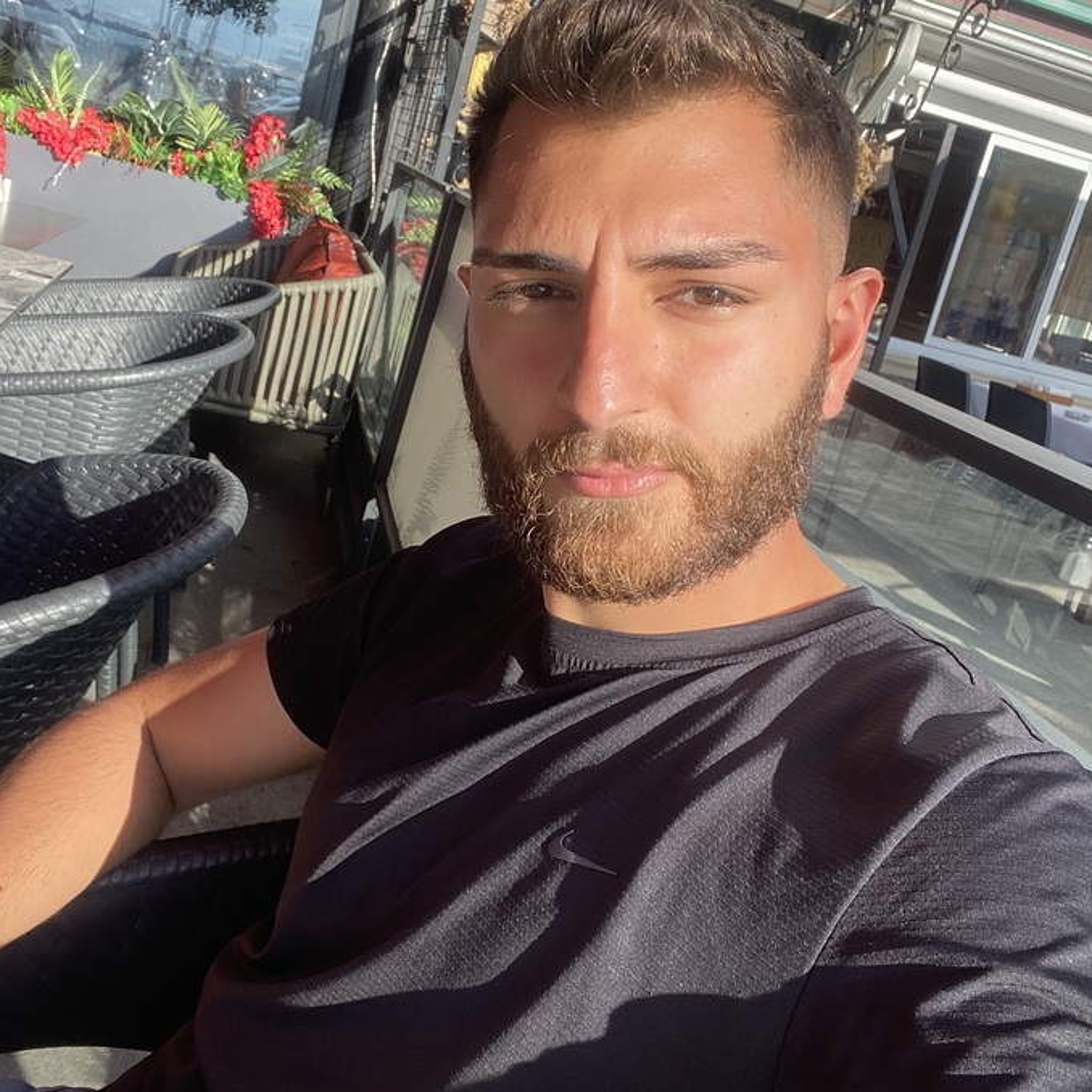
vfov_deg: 46.0
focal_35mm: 36
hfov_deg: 46.0
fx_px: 1285
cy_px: 483
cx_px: 554
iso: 25
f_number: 2.2
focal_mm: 2.71
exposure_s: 1/478
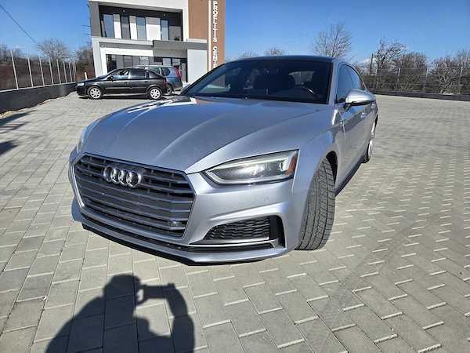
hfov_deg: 73.9
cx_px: 235
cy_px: 176
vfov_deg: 58.9
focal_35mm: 23
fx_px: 312
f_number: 1.8
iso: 25
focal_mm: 5.4
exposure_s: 1/2921
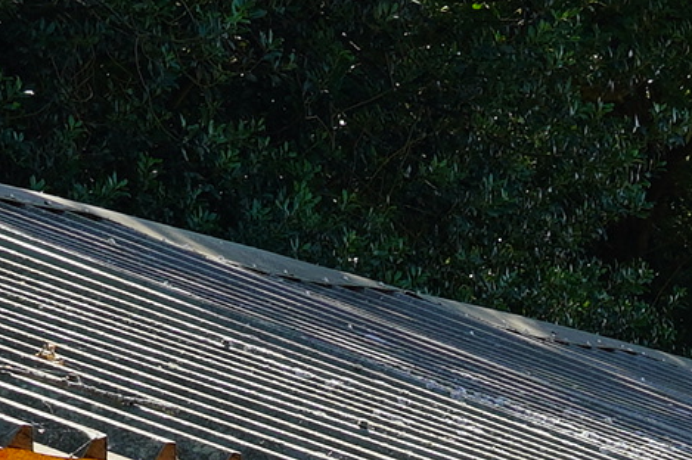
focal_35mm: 250
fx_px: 4802
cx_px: 606
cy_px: 975
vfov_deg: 5.4
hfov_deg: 8.2
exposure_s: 1/100
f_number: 7.1
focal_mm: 26
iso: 100
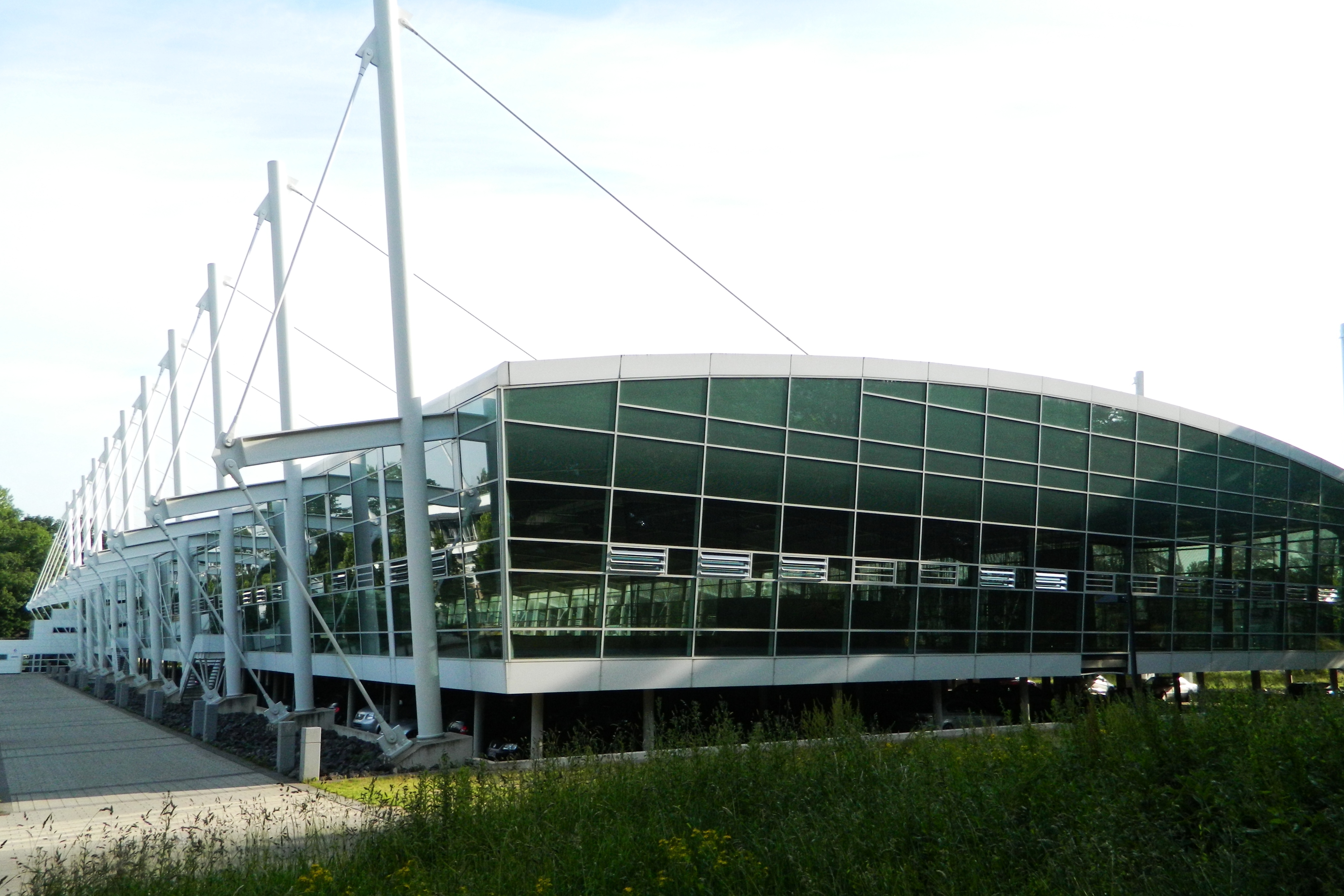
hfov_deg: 67.4
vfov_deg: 47.9
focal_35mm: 27
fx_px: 1008
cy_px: 492
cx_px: 690
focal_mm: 4.5
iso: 200
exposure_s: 1/800
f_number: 3.1
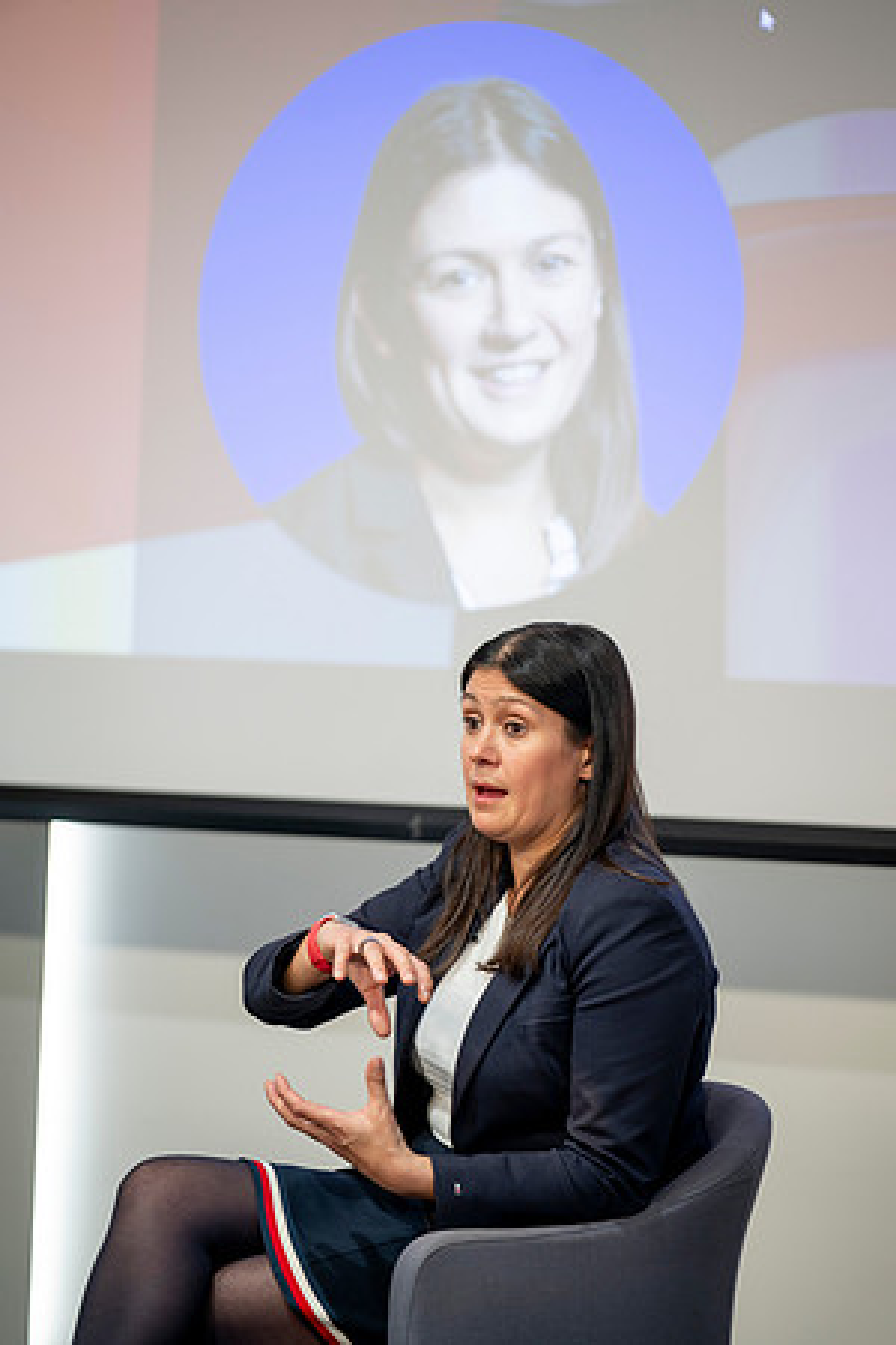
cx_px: 448
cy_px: 672
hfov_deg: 9.1
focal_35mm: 150
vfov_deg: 13.7
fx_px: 5600
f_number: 2.8
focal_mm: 150
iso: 160
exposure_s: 1/125
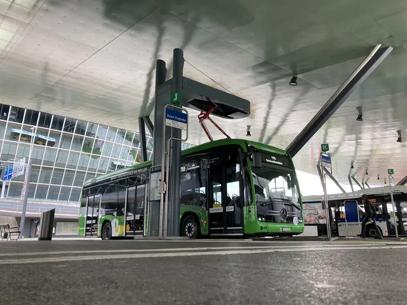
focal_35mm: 28
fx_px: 329
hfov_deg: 63.4
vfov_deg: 49.7
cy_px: 152
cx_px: 204
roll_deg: -1.0
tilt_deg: +13.3
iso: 25
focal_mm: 3.99
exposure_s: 1/121
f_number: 1.8
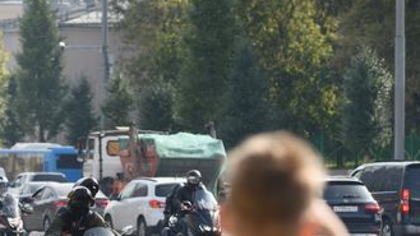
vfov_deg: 4.5
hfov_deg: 8.1
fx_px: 2973
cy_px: 253
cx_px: 96
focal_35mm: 267
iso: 450
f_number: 4
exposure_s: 1/2500
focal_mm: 120
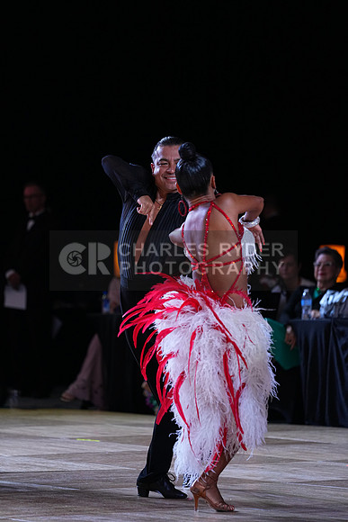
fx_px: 2898
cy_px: 261
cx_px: 174
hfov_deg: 6.9
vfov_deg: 10.3
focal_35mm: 200
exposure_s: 1/500
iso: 1250
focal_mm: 200
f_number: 4
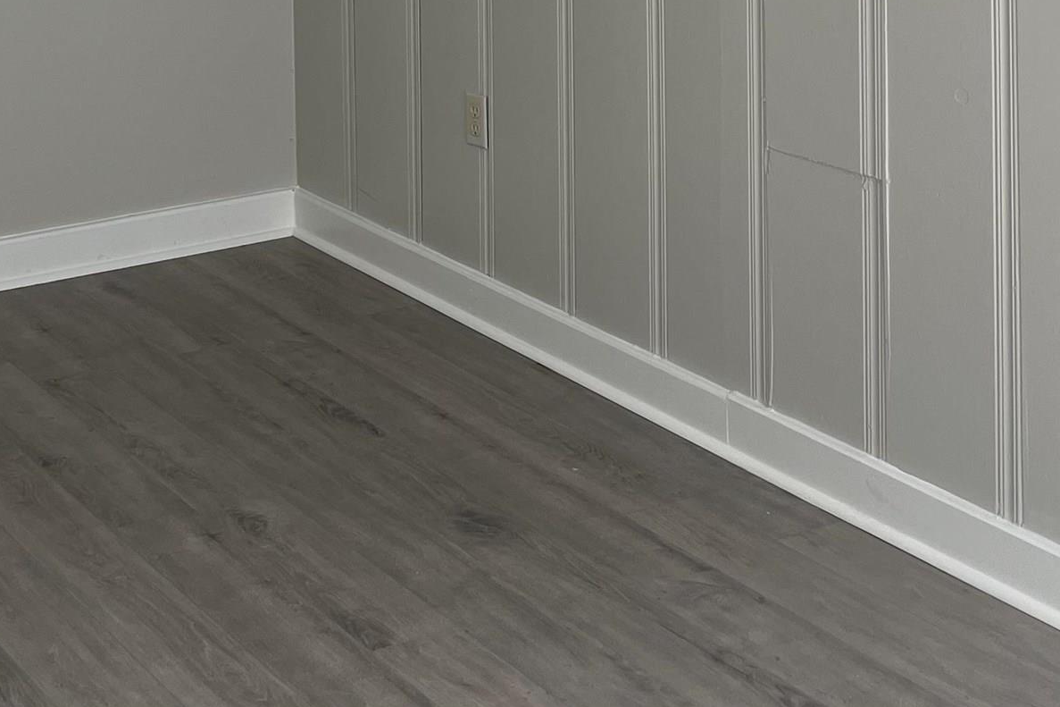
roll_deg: +0.5
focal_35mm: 70
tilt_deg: -1.1
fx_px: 2061
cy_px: -312
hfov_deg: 28.3
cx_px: 217
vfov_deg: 17.7
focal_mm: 4.2
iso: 40
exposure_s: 1/121
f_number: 1.6
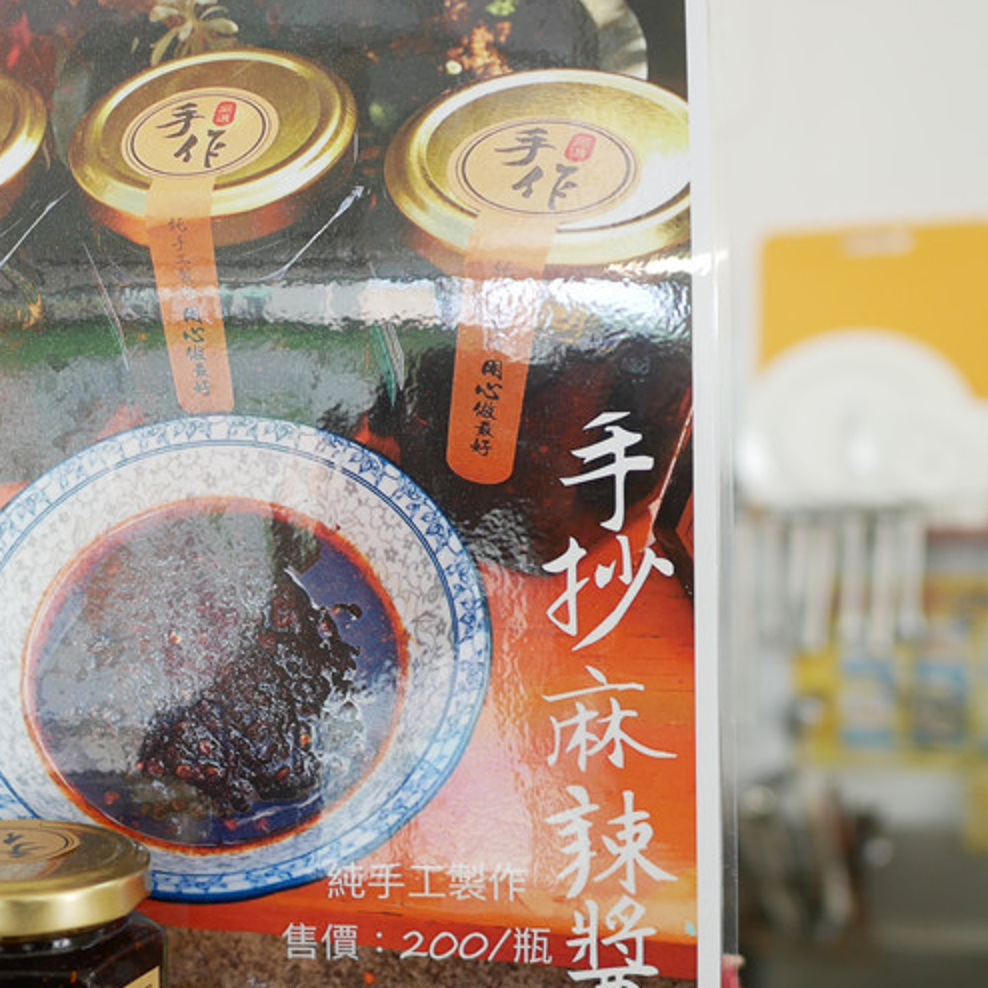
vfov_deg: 33.3
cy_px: 607
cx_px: 220
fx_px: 1647
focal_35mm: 51
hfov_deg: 32.6
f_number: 2
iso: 200
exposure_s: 1/125
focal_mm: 15
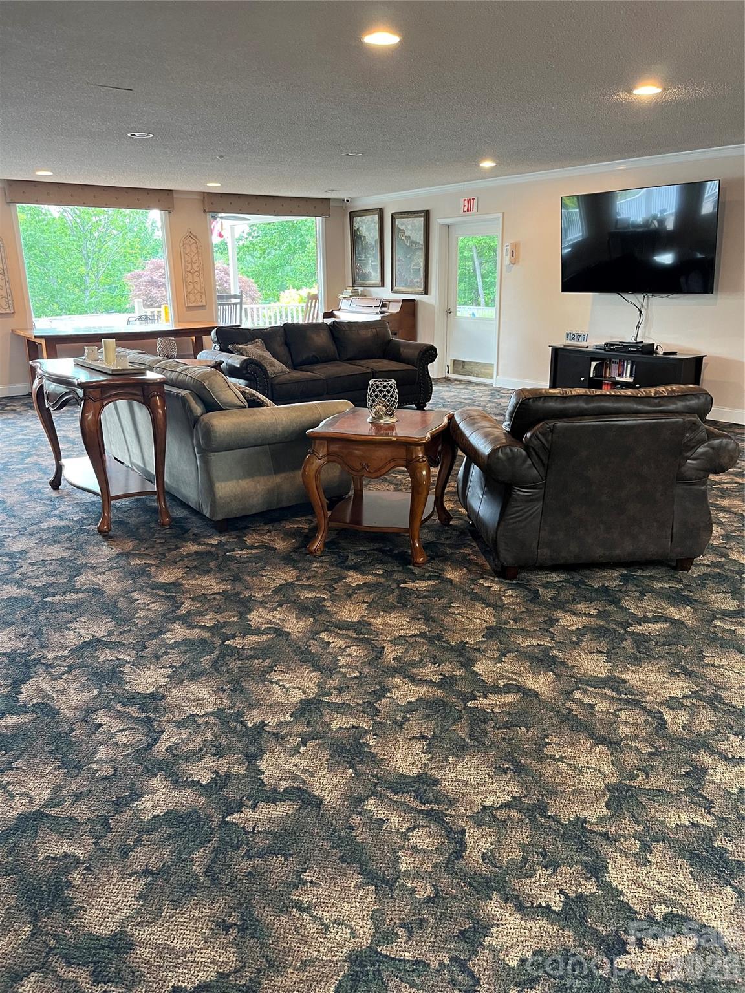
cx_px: 372
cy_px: 496
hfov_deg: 53.1
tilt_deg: -15.9
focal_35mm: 26
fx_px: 746
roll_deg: +1.1
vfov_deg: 67.3
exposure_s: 1/60
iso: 250
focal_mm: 5.1
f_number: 1.6
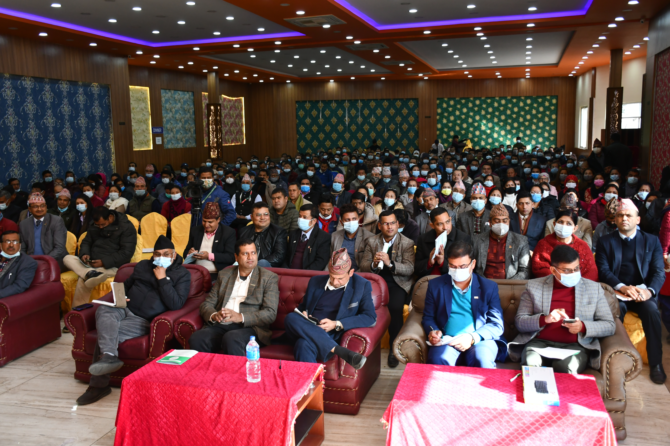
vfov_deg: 40.0
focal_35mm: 33
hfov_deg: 57.2
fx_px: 614
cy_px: 223
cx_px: 335
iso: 800
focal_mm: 22
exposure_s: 1/200
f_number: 3.5
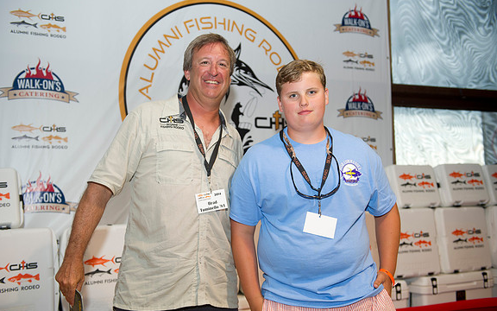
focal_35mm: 41
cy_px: 166
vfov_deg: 31.2
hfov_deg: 48.2
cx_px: 248
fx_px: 555
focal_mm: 40
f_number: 3.5
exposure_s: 1/250
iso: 500
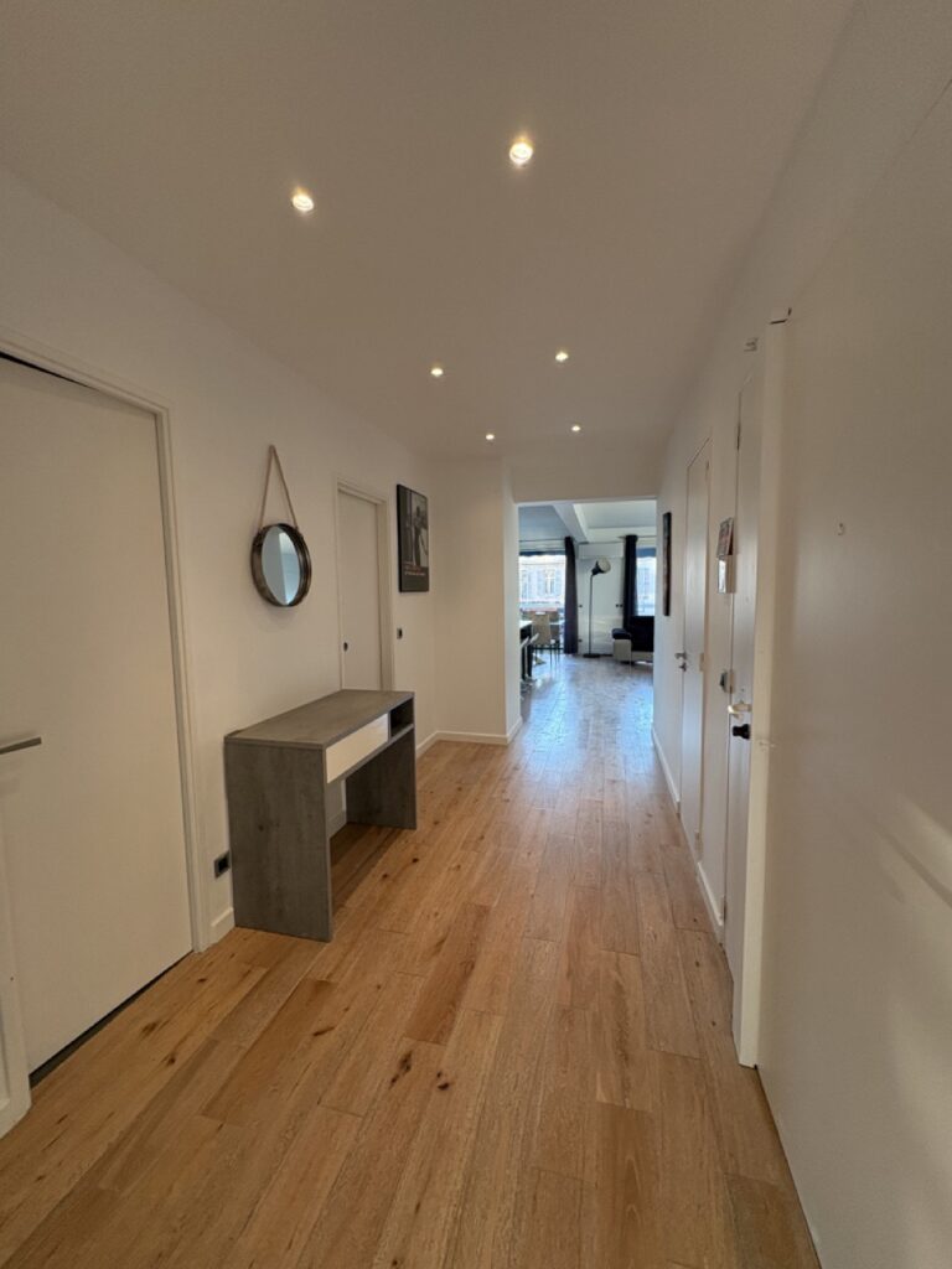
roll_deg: -1.1
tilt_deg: -3.9
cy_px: 634
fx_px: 513
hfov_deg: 85.7
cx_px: 476
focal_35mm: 14
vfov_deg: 102.1
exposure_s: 1/100
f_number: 2.2
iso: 200
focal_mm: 2.22
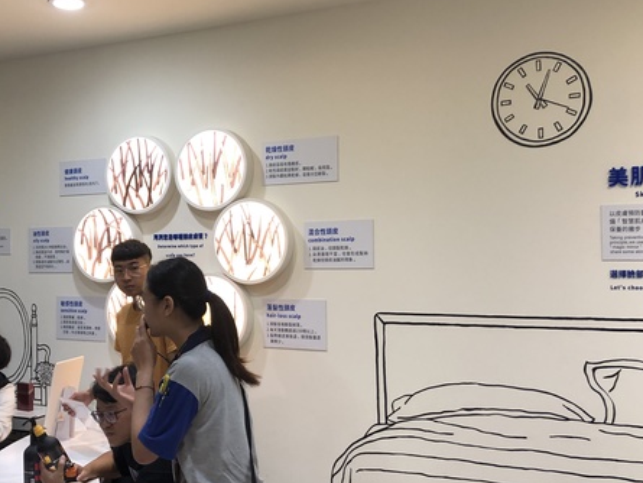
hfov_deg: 42.6
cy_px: 248
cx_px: 240
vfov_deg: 32.9
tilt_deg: +1.0
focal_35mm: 44
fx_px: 818
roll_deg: +1.3
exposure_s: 1/60
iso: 100
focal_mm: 3.99
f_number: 1.8
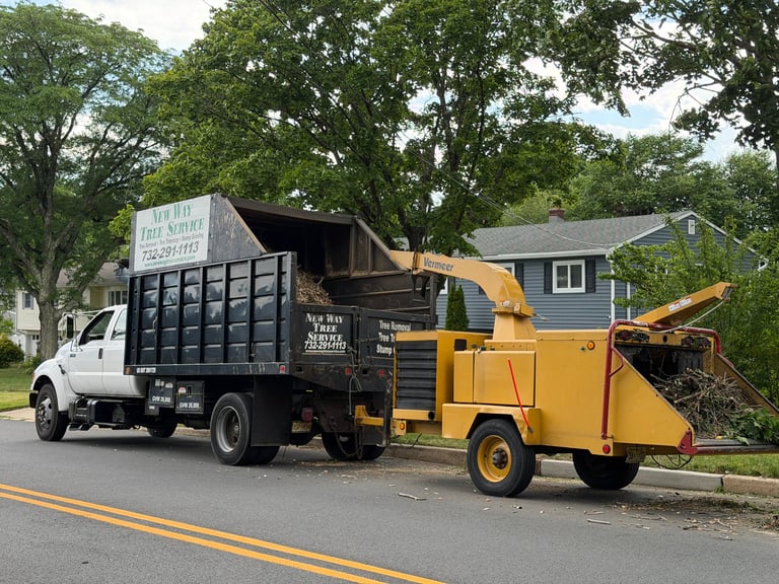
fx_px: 1080
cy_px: 292
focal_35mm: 48
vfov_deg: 30.3
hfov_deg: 39.7
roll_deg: +0.5
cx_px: 390
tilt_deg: +1.8
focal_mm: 6.76
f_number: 1.78
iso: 100
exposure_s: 1/646
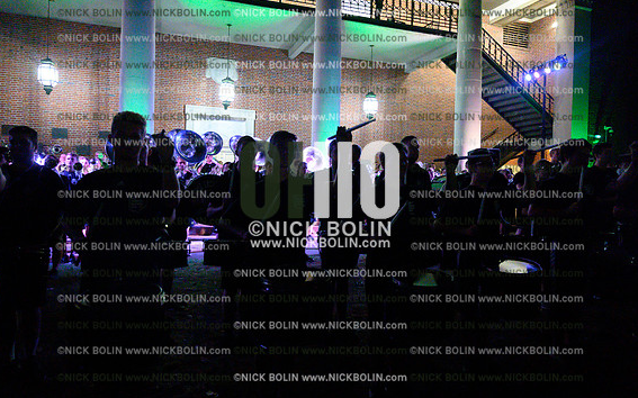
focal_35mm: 25
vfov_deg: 49.2
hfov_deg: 72.6
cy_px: 195
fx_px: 435
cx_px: 320
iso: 51200
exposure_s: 1/500
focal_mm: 24
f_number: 4
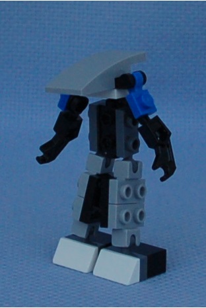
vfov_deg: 61.9
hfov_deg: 43.7
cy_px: 154
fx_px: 257
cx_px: 103
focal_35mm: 30
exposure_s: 1/400
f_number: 3.8
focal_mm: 20
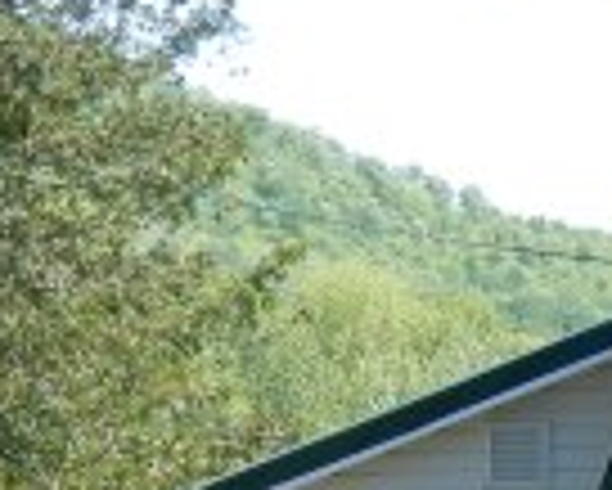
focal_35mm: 327
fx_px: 5927
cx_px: 1395
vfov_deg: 4.7
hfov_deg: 5.7
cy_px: 958
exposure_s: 1/250
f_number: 4.8
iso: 125
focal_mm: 12.6
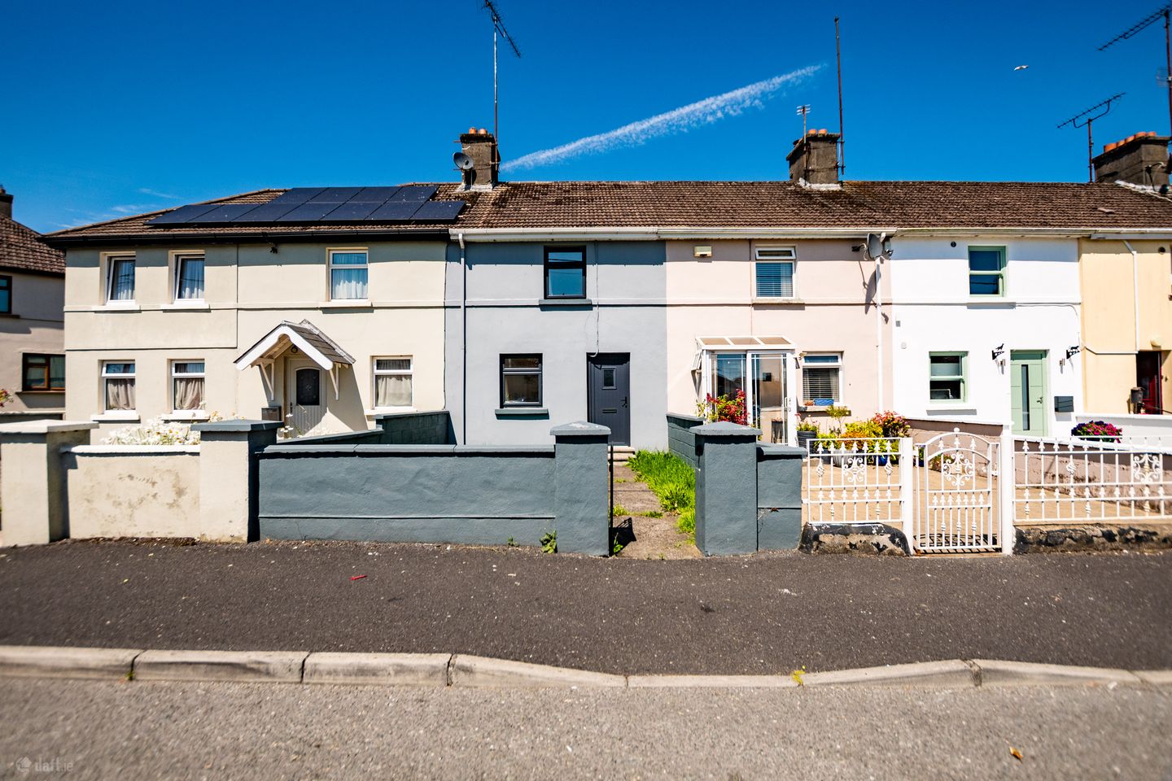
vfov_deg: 76.1
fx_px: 499
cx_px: 586
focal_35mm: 15
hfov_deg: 99.2
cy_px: 390
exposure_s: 1/5000
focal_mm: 10
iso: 200
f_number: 4
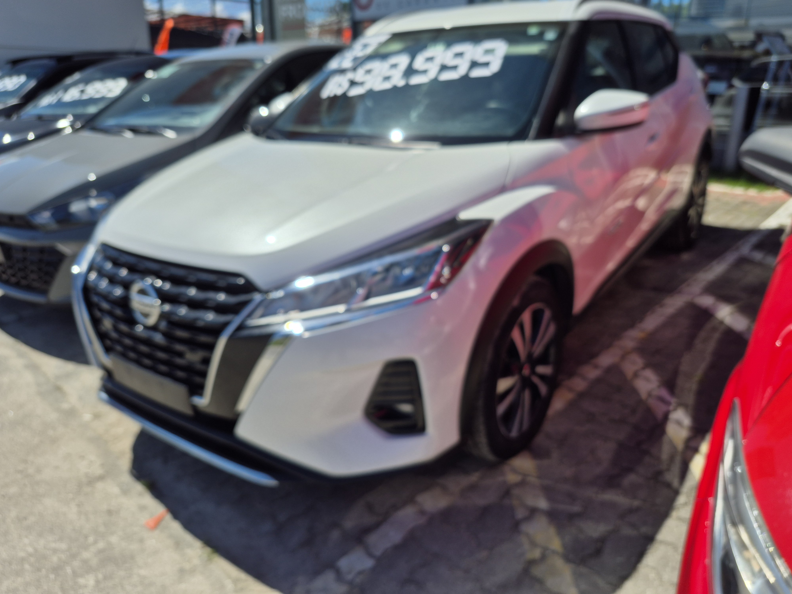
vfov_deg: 58.9
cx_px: 396
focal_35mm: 23
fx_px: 526
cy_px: 297
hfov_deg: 73.9
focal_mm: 5.4
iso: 25
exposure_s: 1/3432
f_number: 1.8
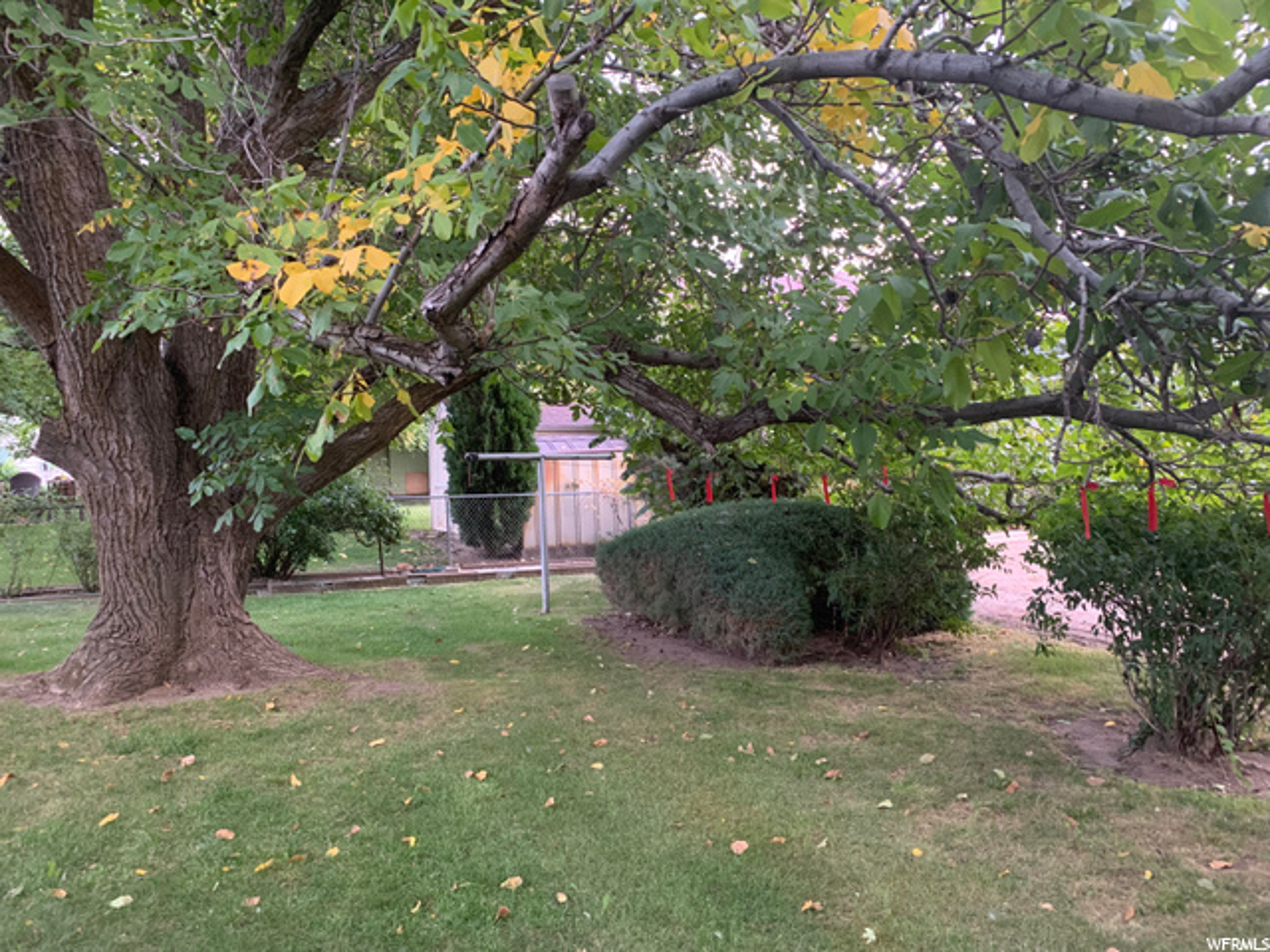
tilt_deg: +2.0
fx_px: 954
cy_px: 476
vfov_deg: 53.1
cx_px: 635
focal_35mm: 26
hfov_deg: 67.3
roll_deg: +2.3
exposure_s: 1/60
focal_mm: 4.25
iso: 400
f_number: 1.8
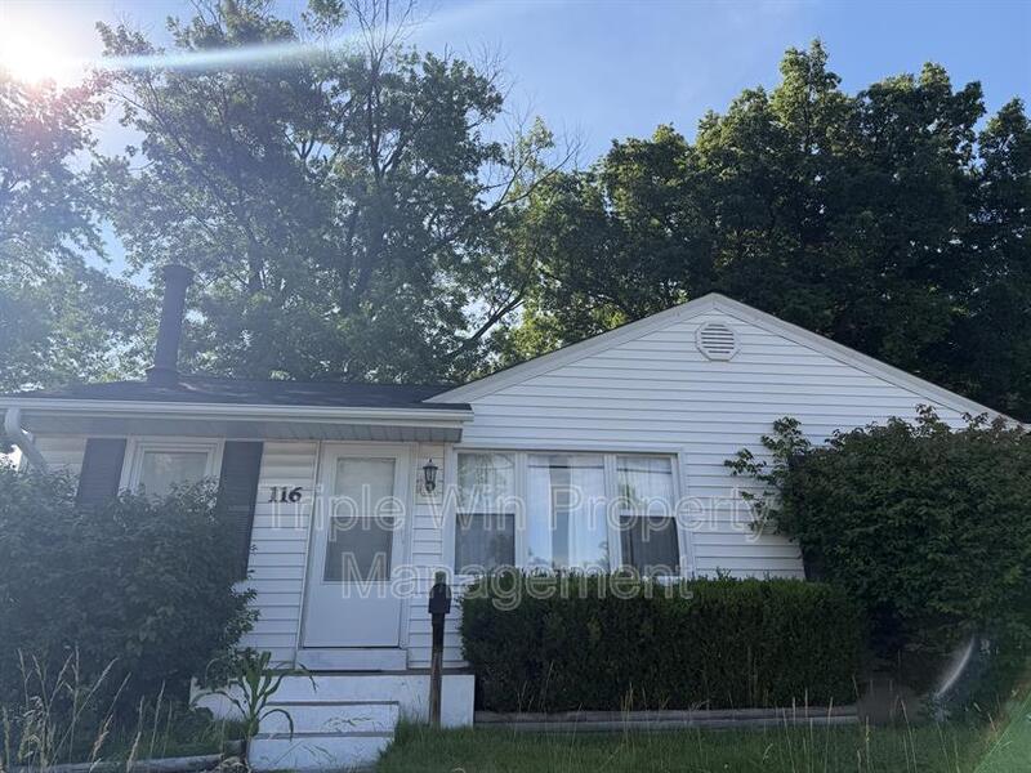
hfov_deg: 71.6
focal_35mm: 24
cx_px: 516
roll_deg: +3.1
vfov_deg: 56.8
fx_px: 715
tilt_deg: +18.9
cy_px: 386
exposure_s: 1/3021
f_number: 1.78
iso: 100
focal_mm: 6.76
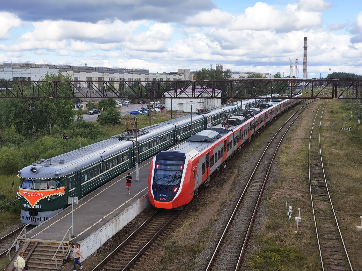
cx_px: 181
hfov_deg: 38.2
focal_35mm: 50
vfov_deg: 29.1
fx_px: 523
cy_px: 136
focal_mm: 7.1
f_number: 2
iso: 134
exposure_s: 1/1616
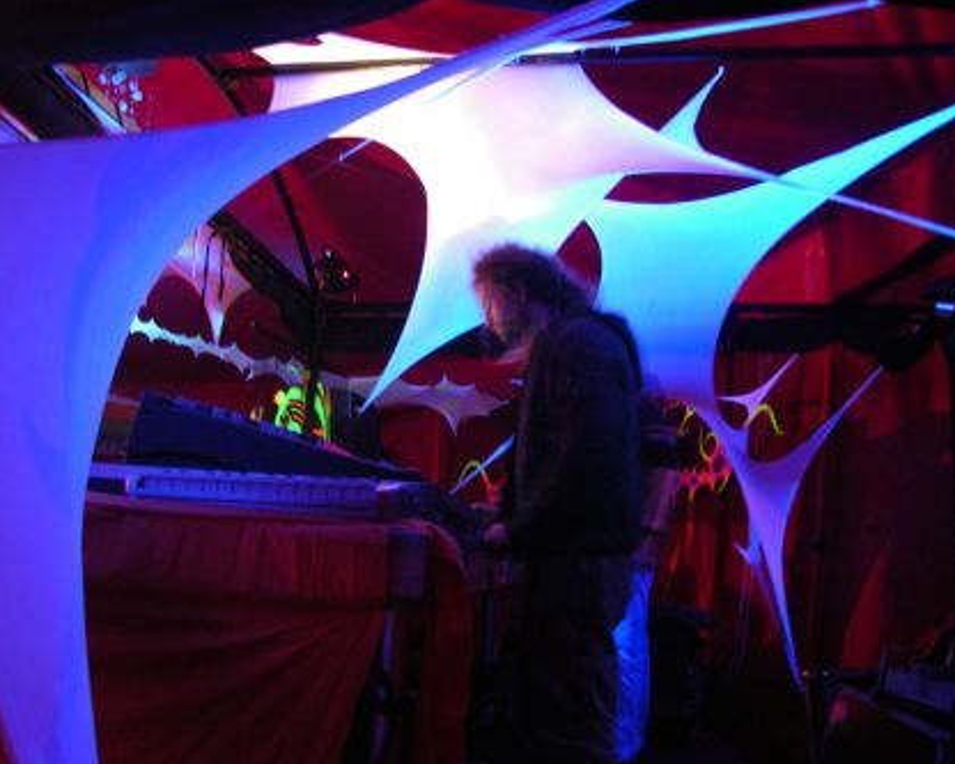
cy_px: 383
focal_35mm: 37
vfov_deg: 40.1
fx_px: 1046
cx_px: 441
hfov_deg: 49.0
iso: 400
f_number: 2.8
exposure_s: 1.36
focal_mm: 8.9
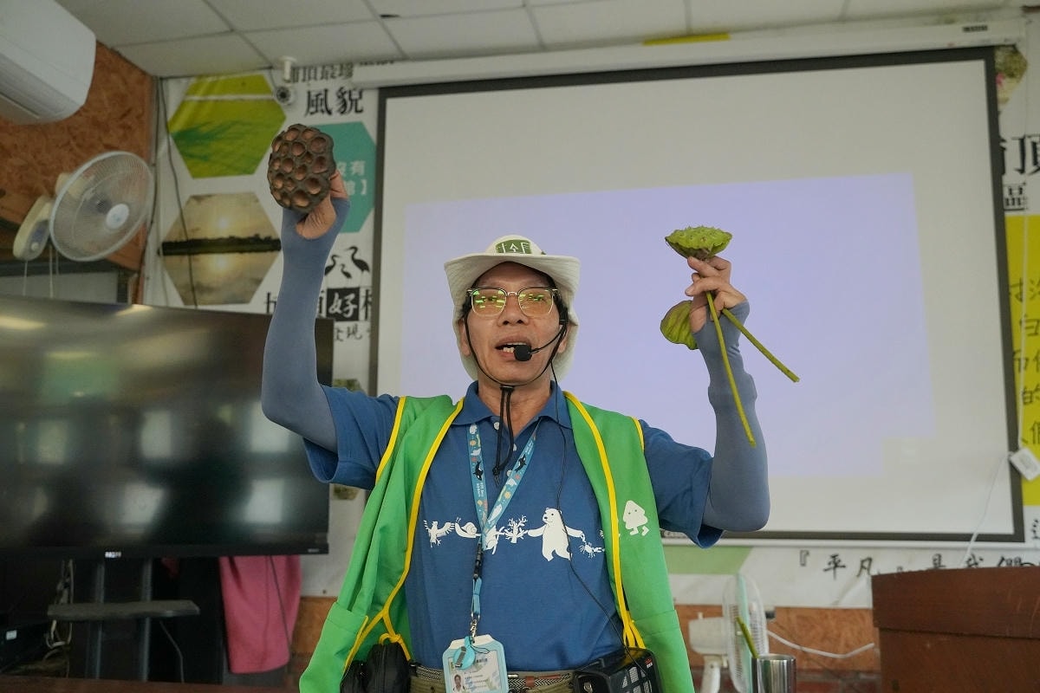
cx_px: 520
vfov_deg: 38.9
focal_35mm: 34
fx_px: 982
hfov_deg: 55.8
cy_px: 346
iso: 6400
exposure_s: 1/160
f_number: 4
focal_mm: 34
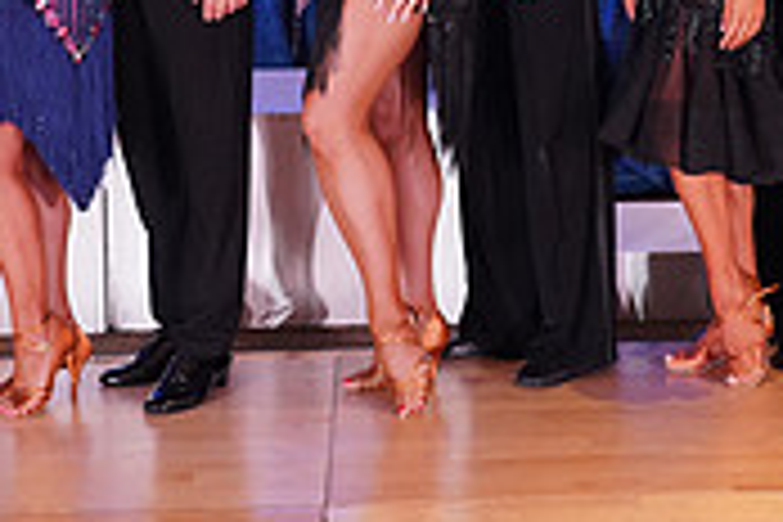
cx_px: 464
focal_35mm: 120
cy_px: -182
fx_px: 2610
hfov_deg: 17.1
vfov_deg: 11.1
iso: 2000
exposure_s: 1/160
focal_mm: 36
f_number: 4.5
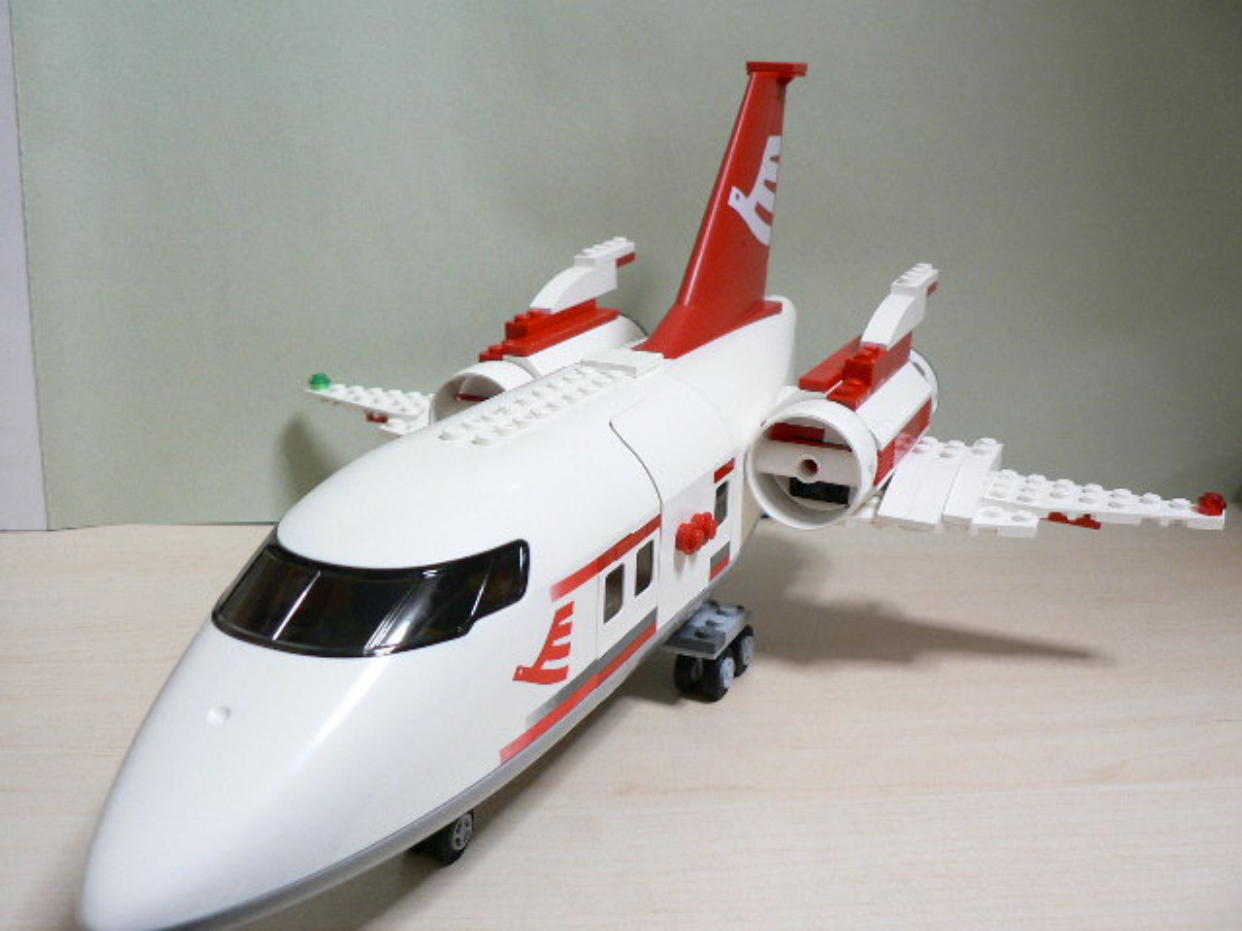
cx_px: 621
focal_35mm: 36
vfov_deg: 39.7
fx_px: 1292
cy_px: 466
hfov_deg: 51.4
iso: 200
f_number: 2.8
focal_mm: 6
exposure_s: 1/15
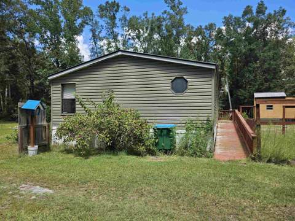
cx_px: 148
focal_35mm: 24
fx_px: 205
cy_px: 110
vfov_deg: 56.8
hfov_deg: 71.6
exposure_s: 1/1453
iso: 50
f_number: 1.8
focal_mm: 5
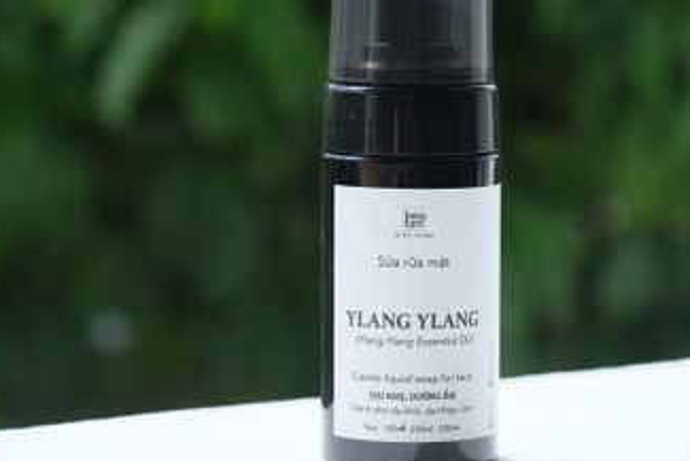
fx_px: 2550
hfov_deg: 15.4
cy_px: 187
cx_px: 414
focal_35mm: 133
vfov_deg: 10.3
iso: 320
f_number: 5
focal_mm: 60
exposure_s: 1/480
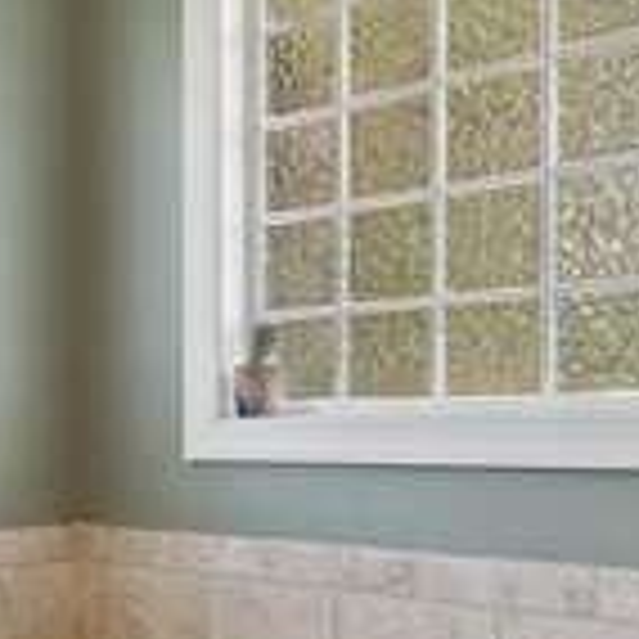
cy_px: 490
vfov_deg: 33.9
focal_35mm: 49
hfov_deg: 33.2
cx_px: 90
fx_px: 1023
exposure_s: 1/60
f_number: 8
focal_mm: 17
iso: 250
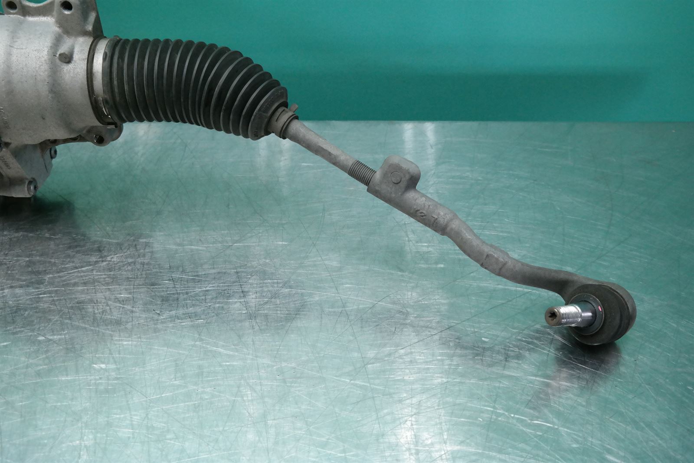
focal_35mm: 38
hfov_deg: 50.7
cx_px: 347
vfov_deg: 35.0
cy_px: 232
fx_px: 732
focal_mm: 25
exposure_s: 1/80
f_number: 5.6
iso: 1600
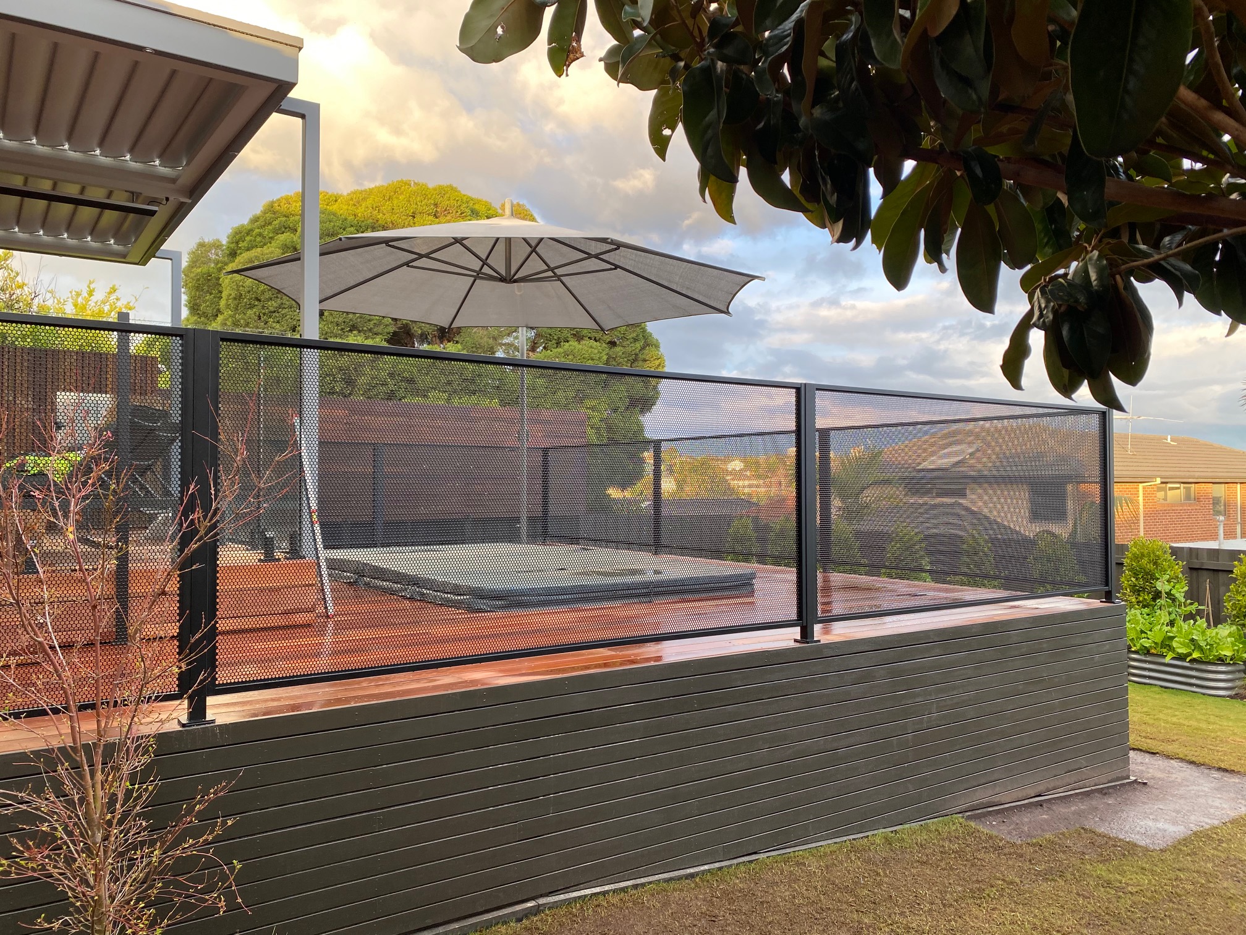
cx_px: 623
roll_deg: -0.3
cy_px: 468
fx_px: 936
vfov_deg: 53.1
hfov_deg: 67.3
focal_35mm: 26
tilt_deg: +1.1
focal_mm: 4.25
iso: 40
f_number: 1.8
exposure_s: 1/122
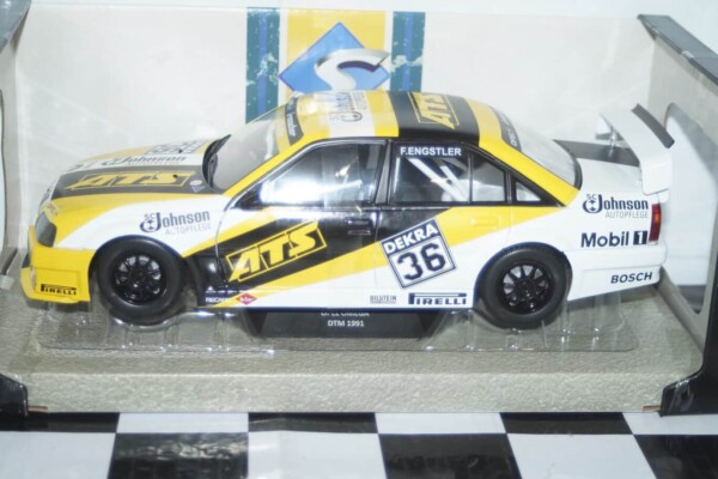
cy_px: 240
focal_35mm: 68
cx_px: 359
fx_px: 1346
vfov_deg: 20.2
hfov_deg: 29.9
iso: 640
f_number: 4.5
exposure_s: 1/125
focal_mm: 45
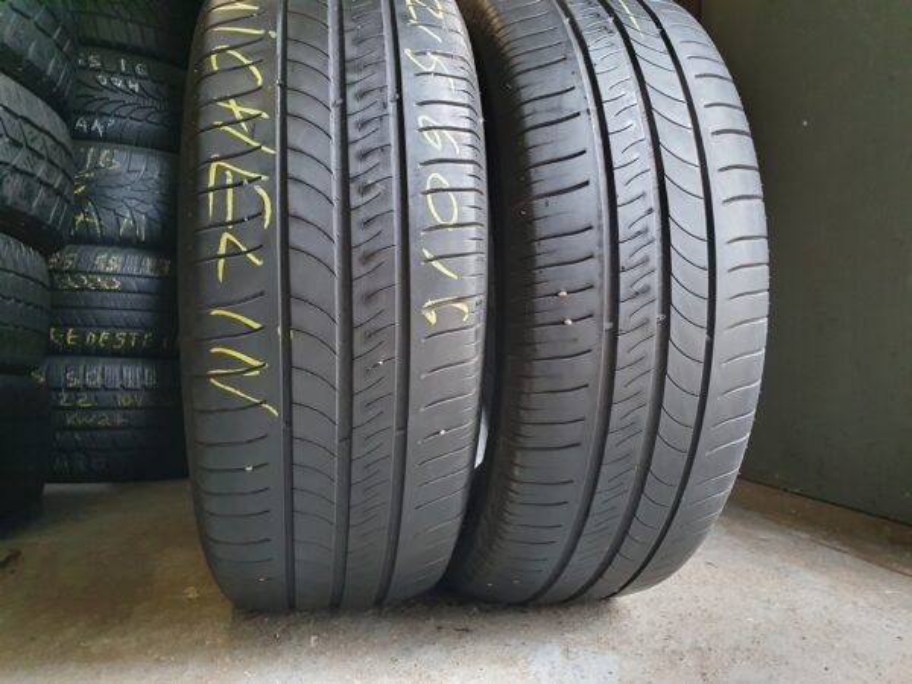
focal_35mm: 26
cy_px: 342
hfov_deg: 67.3
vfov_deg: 53.1
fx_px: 685
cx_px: 456
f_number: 2.4
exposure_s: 1/50
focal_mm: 4.32
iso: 500
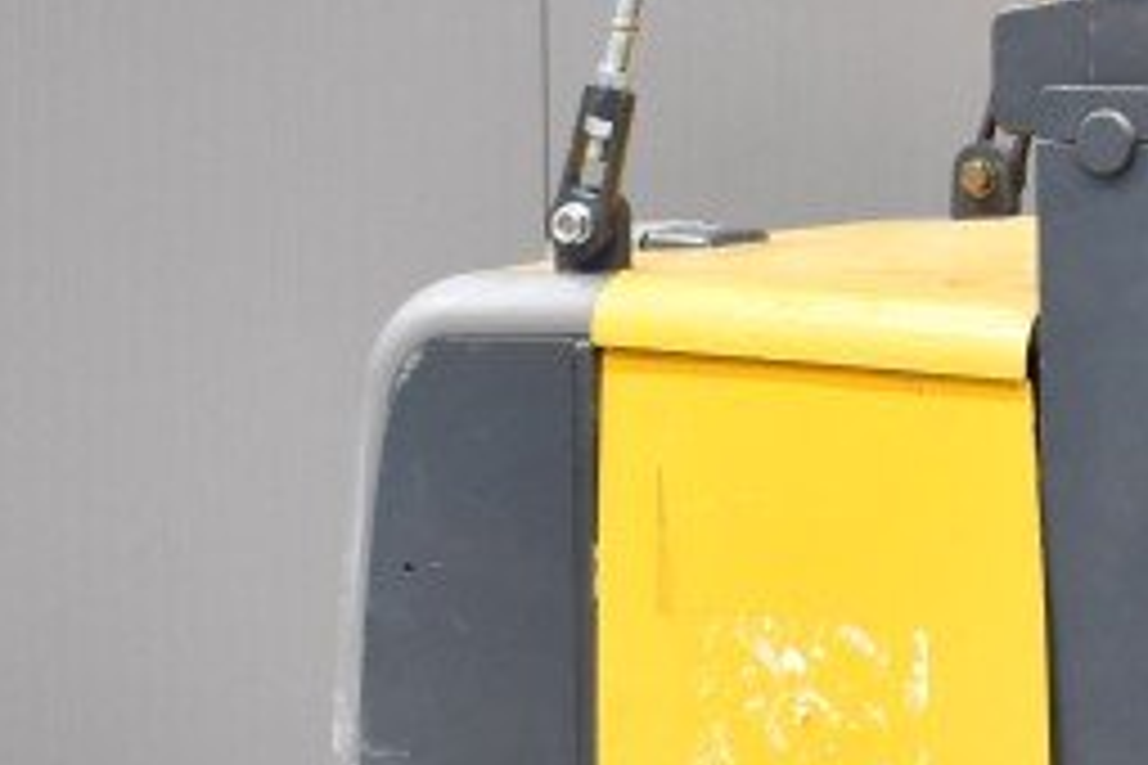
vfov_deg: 8.4
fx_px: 5177
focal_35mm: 162
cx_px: 1490
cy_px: -166
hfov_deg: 12.3
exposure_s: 1/40
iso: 1250
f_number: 4.5
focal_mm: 23
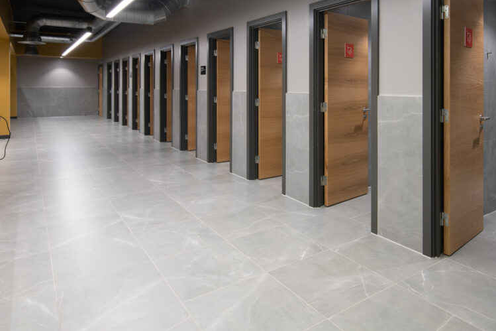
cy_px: 102
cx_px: 270
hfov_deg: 71.4
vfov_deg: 50.0
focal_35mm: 25
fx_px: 344
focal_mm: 18
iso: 200
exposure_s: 1/4
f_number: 8
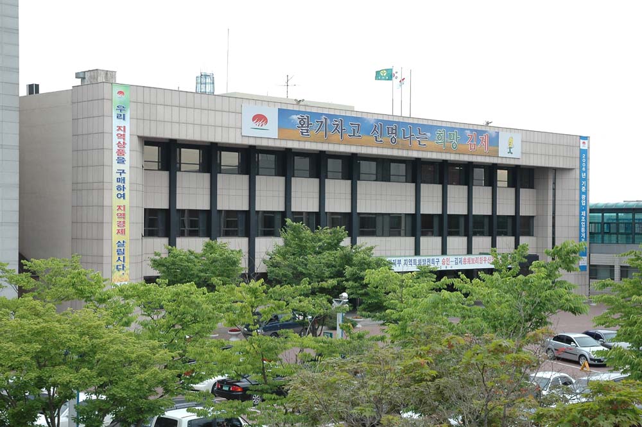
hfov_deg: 33.4
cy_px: 214
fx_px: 1069
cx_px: 321
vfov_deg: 22.6
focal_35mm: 60
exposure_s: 1/125
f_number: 5.6
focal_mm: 40
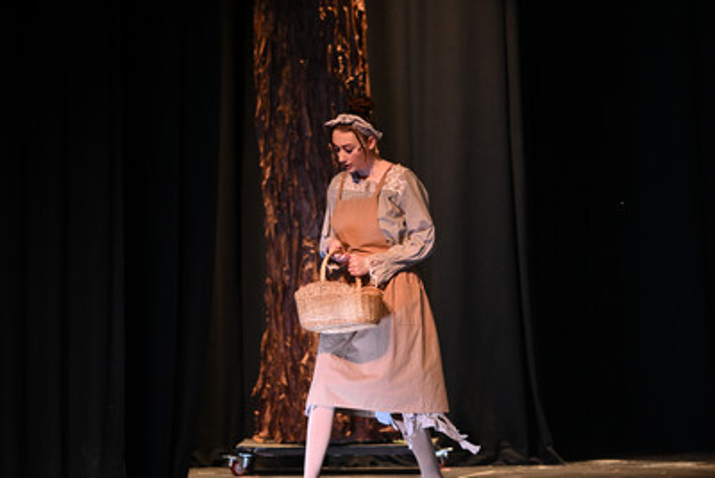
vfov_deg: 4.6
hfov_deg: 6.9
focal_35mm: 300
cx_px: 358
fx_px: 5960
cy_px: 239
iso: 3200
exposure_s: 1/320
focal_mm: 300
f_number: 2.8
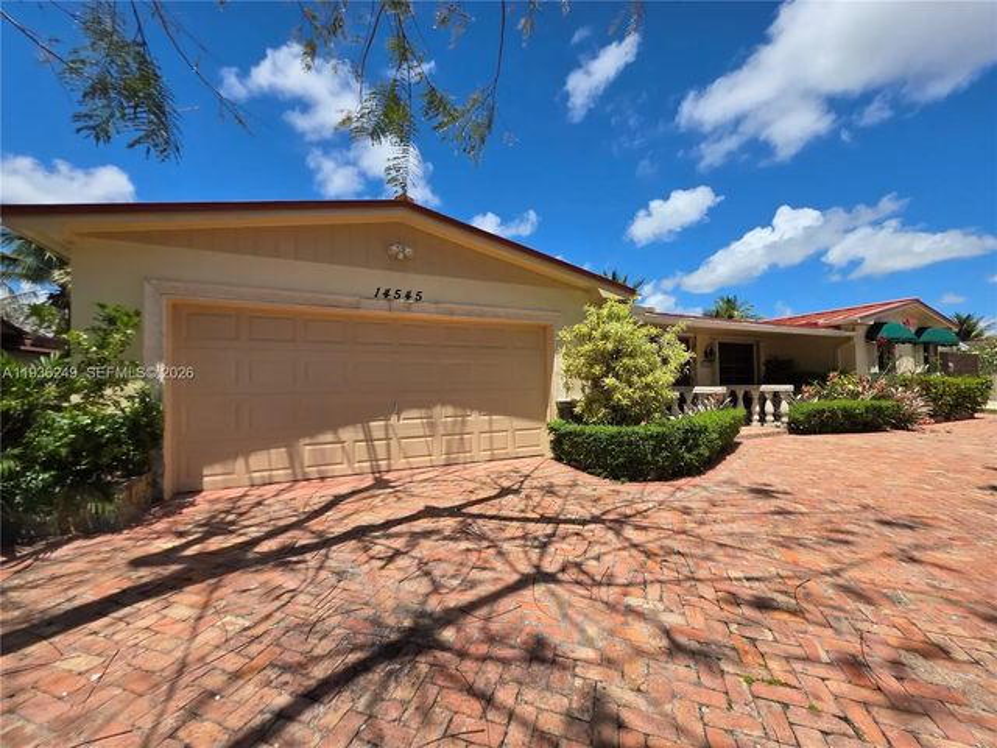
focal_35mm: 13
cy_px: 374
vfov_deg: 89.9
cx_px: 498
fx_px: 374
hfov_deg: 106.2
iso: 40
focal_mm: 2.2
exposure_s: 1/2905
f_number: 1.9
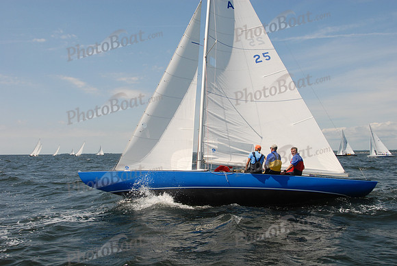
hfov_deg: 57.2
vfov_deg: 40.1
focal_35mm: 33
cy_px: 133
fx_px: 364
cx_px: 198
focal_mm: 22
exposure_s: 1/500
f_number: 7.1
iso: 200
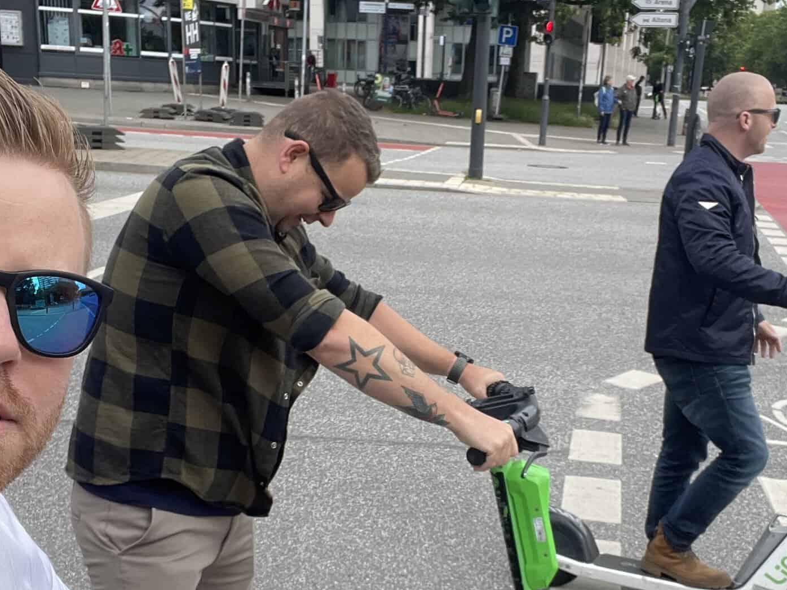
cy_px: 387
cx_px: 459
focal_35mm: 45
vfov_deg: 32.0
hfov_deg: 41.9
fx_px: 1023
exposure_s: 1/557
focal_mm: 2.71
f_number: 2.2
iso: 25
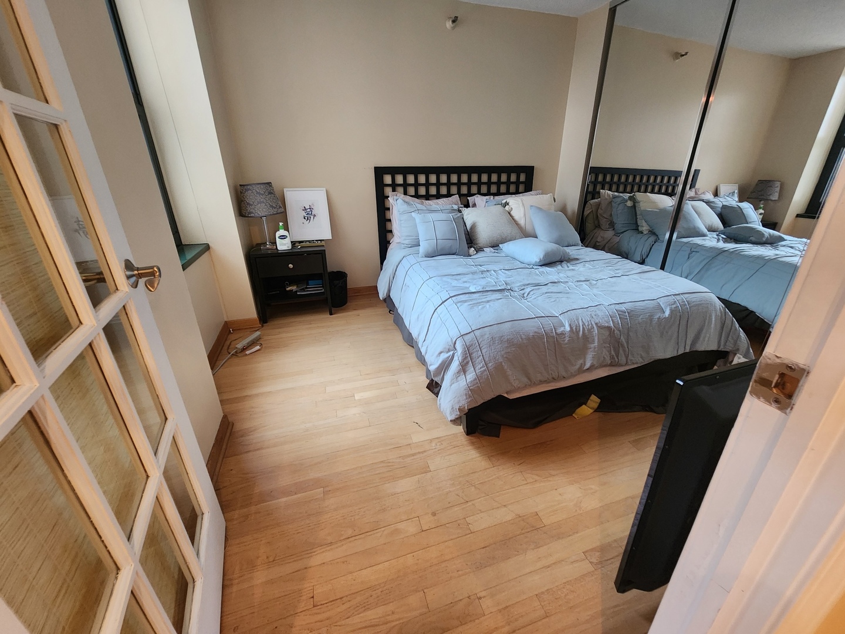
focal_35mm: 13
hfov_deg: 106.2
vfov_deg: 89.9
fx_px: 317
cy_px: 317
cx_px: 422
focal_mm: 2.2
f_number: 2.2
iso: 400
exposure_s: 1/30
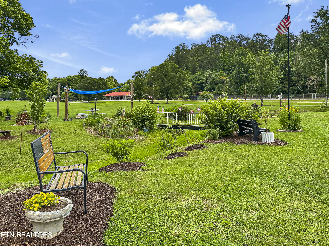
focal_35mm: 24
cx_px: 164
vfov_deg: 56.8
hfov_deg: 71.6
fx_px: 228
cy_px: 123
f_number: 1.8
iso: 80
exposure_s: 1/3700
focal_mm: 6.86
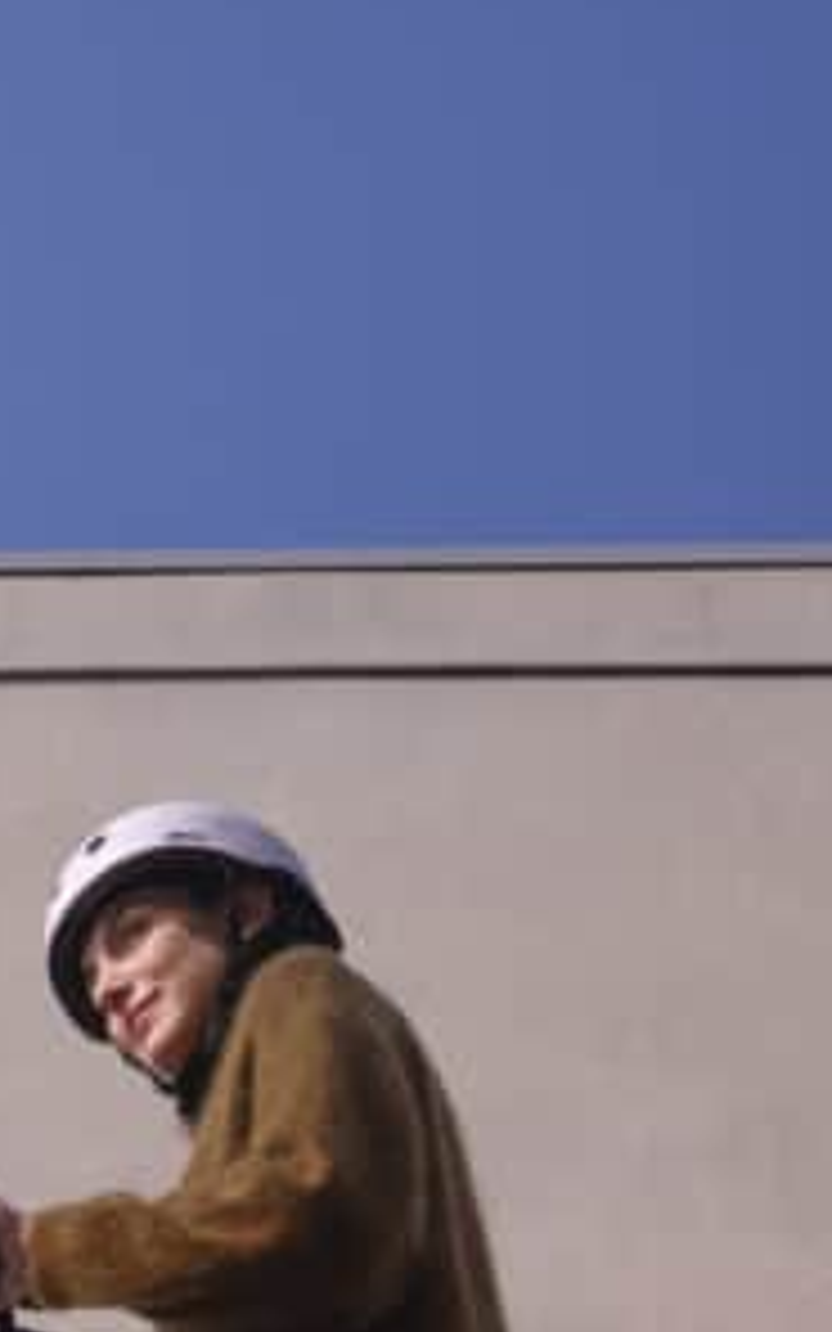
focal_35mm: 66
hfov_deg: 18.1
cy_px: 1629
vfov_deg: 27.1
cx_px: -315
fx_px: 2394
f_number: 14
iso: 400
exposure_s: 1/400
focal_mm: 23
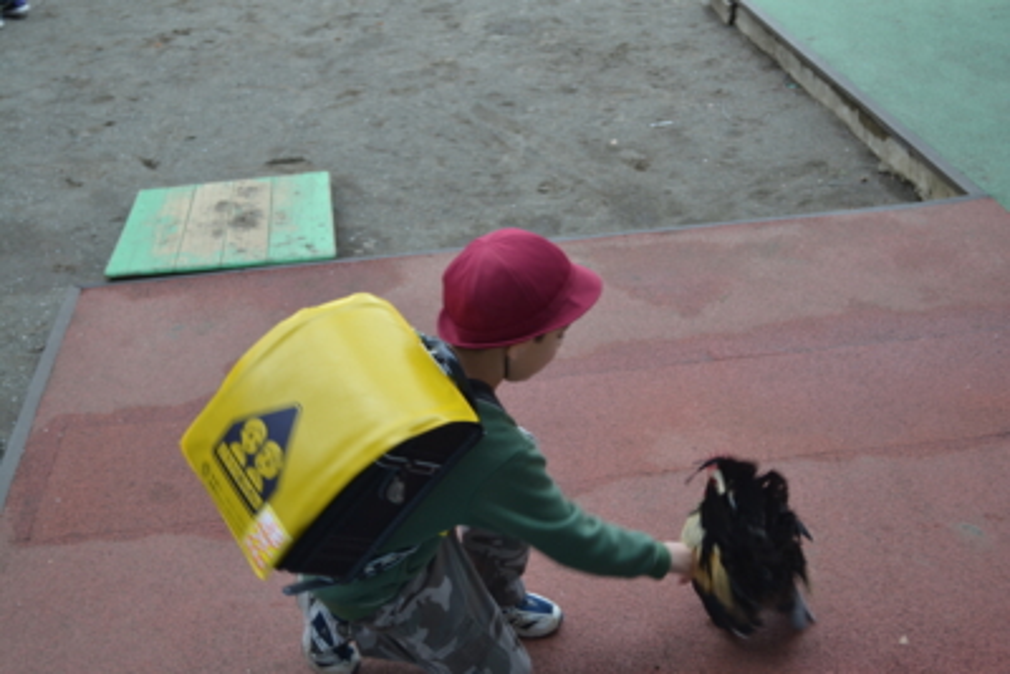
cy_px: 337
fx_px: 1347
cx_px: 505
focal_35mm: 48
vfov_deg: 28.1
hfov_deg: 41.1
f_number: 4.8
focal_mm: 32
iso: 100
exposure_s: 1/30
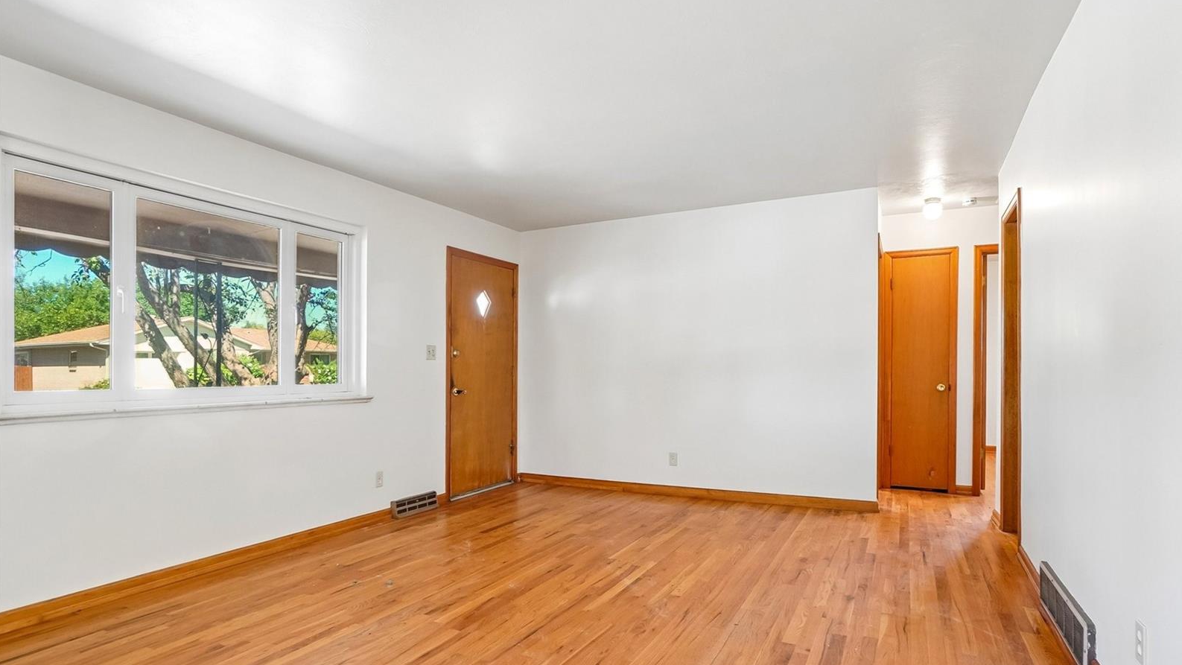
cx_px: 592
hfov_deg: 89.6
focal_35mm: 19
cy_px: 377
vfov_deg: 58.2
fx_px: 596
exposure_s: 1/5
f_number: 8
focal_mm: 12
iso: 400
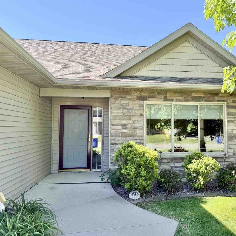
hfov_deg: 54.9
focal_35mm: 29
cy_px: 119
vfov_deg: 55.6
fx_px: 224
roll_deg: -0.2
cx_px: 149
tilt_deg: +3.1
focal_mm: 6.76
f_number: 1.78
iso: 100
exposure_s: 1/1211
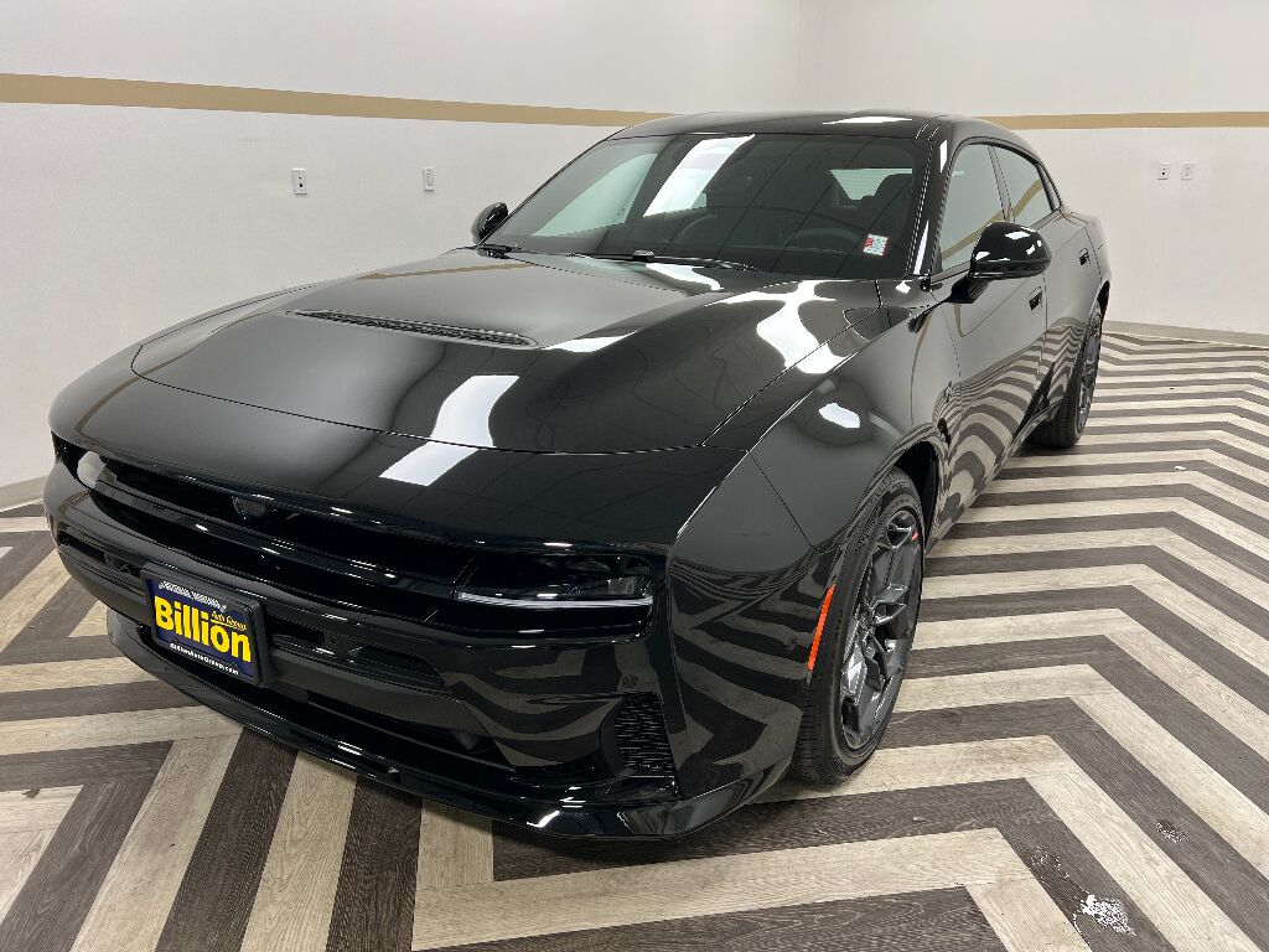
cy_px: 476
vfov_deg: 53.1
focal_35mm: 26
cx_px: 634
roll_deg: +0.0
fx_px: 953
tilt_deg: -19.8
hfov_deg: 67.3
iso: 64
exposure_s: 1/60
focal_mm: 5.7
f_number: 1.5
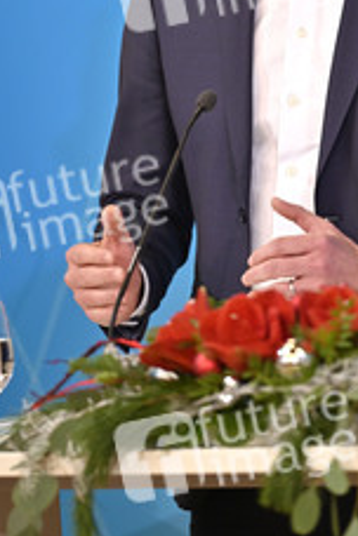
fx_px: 5235
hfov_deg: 3.9
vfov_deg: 5.9
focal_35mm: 351
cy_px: 94
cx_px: 304
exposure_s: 1/400
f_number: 2.8
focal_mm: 200
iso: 500
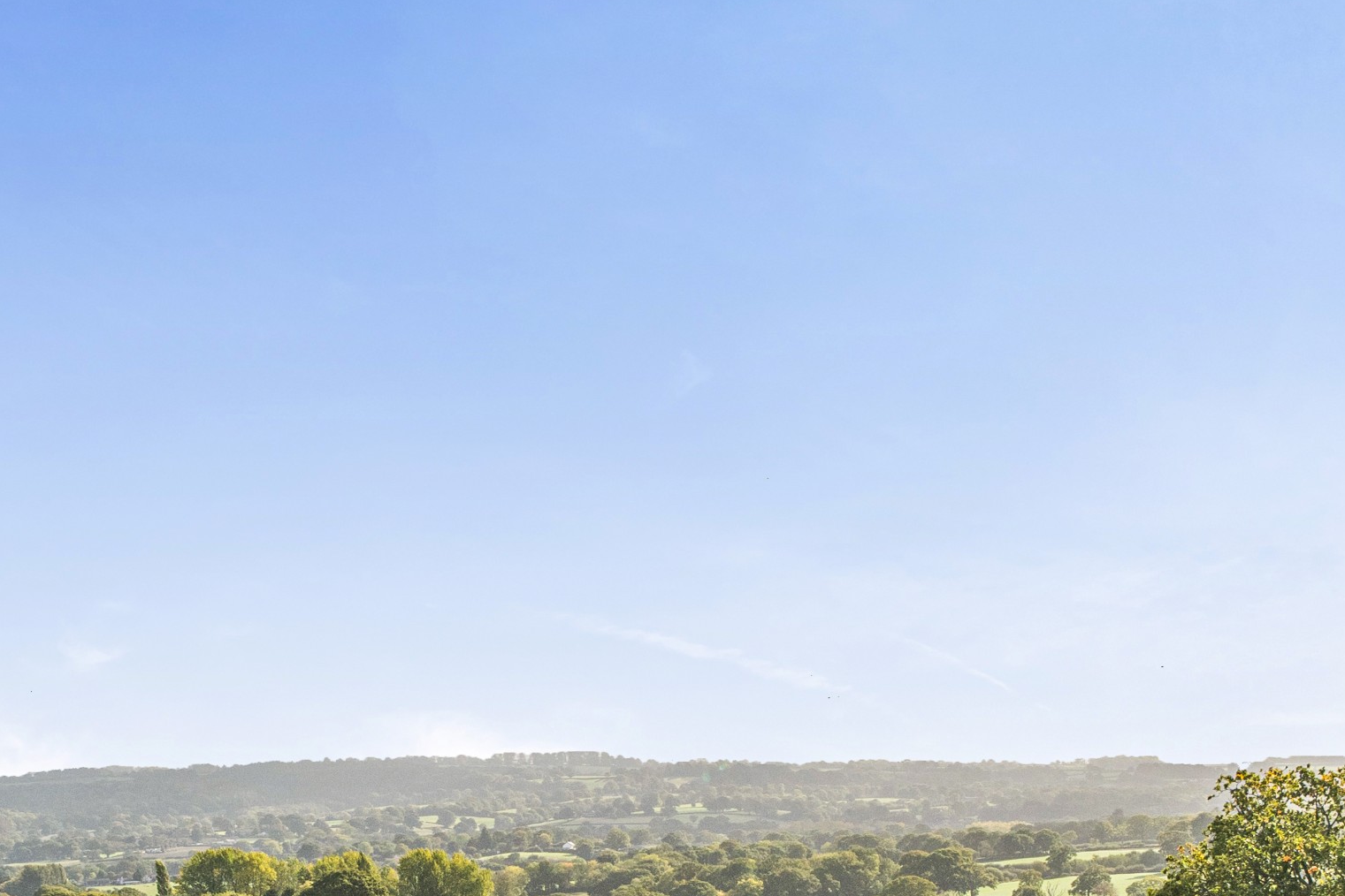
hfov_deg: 28.4
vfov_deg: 18.8
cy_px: 861
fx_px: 2652
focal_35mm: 71
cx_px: 618
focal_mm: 24
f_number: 8
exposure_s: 1/1000
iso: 400
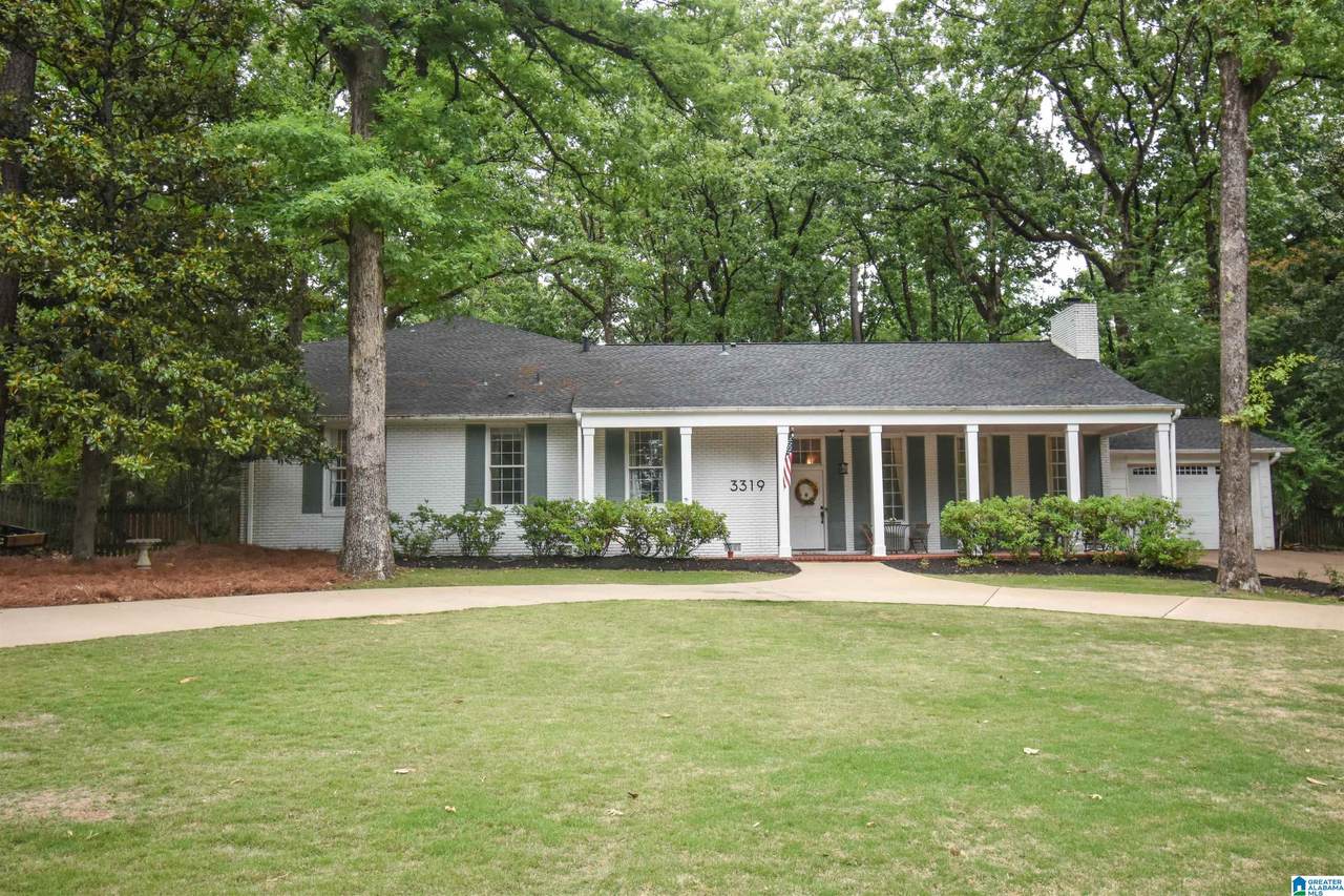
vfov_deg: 43.6
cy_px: 448
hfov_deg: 61.9
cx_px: 672
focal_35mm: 30
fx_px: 1120
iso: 800
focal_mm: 20
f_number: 5.6
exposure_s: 1/500
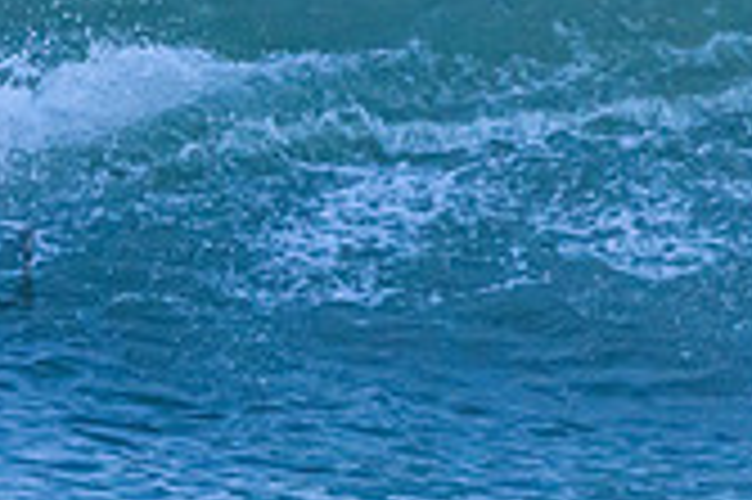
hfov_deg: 1.0
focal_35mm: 2114
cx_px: -241
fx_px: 44115
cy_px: 136
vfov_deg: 0.6
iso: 1000
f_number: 5.6
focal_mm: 500
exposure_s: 1/2000
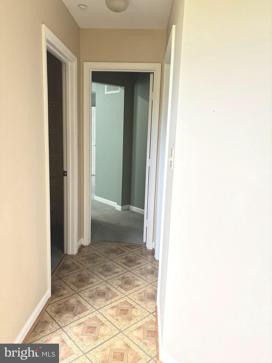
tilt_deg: -9.3
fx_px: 272
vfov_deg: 67.3
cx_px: 136
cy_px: 182
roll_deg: -1.3
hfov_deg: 53.1
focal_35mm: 26
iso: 125
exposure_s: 1/102
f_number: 1.6
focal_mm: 5.96
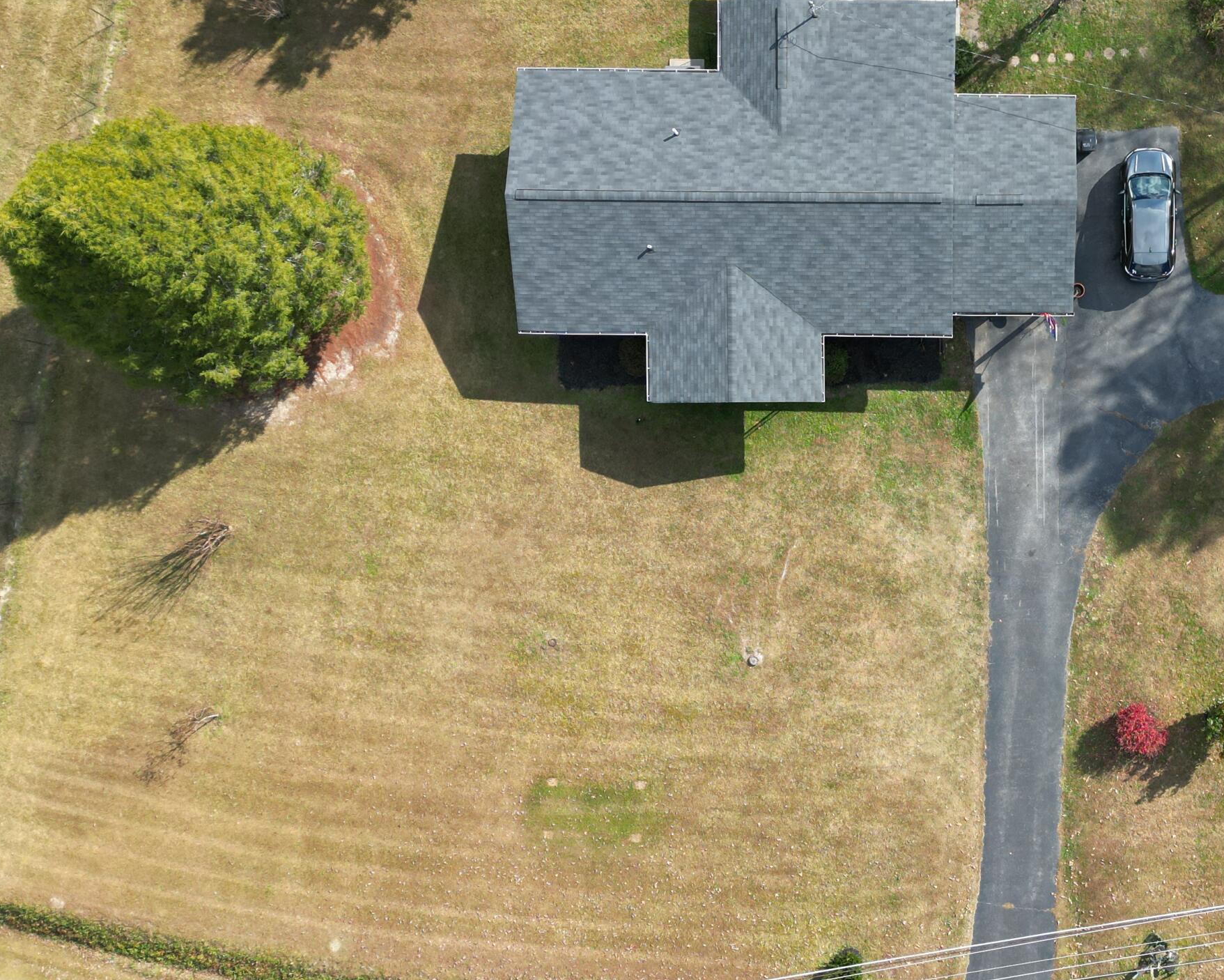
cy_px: 426
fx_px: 1449
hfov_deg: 44.0
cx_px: 945
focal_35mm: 40
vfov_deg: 37.3
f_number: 1.7
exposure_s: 1/1250
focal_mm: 6.72
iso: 100
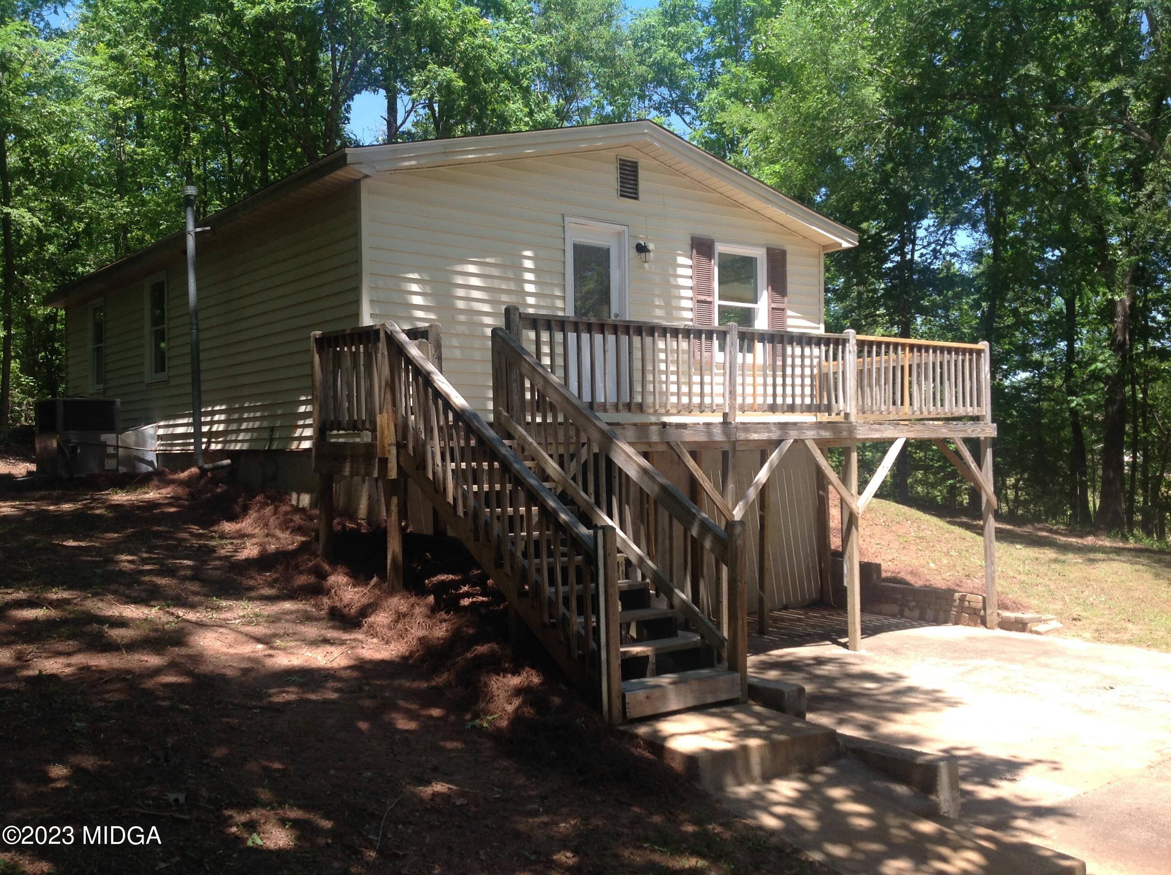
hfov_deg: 52.7
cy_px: 438
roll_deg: +0.7
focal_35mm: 35
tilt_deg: +0.6
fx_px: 1182
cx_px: 586
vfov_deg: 40.6
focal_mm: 4.28
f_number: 2.4
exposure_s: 1/530
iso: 50
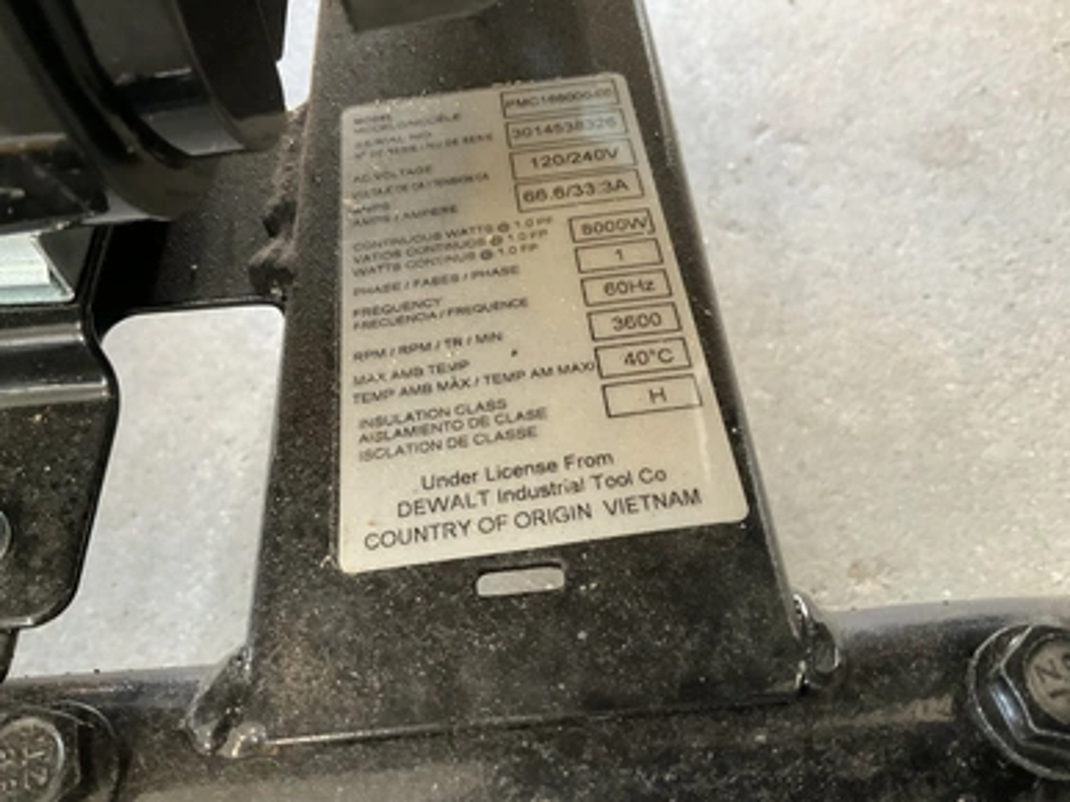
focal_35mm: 30
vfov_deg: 46.8
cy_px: 390
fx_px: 927
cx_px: 520
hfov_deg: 60.0
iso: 250
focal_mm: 3
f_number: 1.8
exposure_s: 1/60
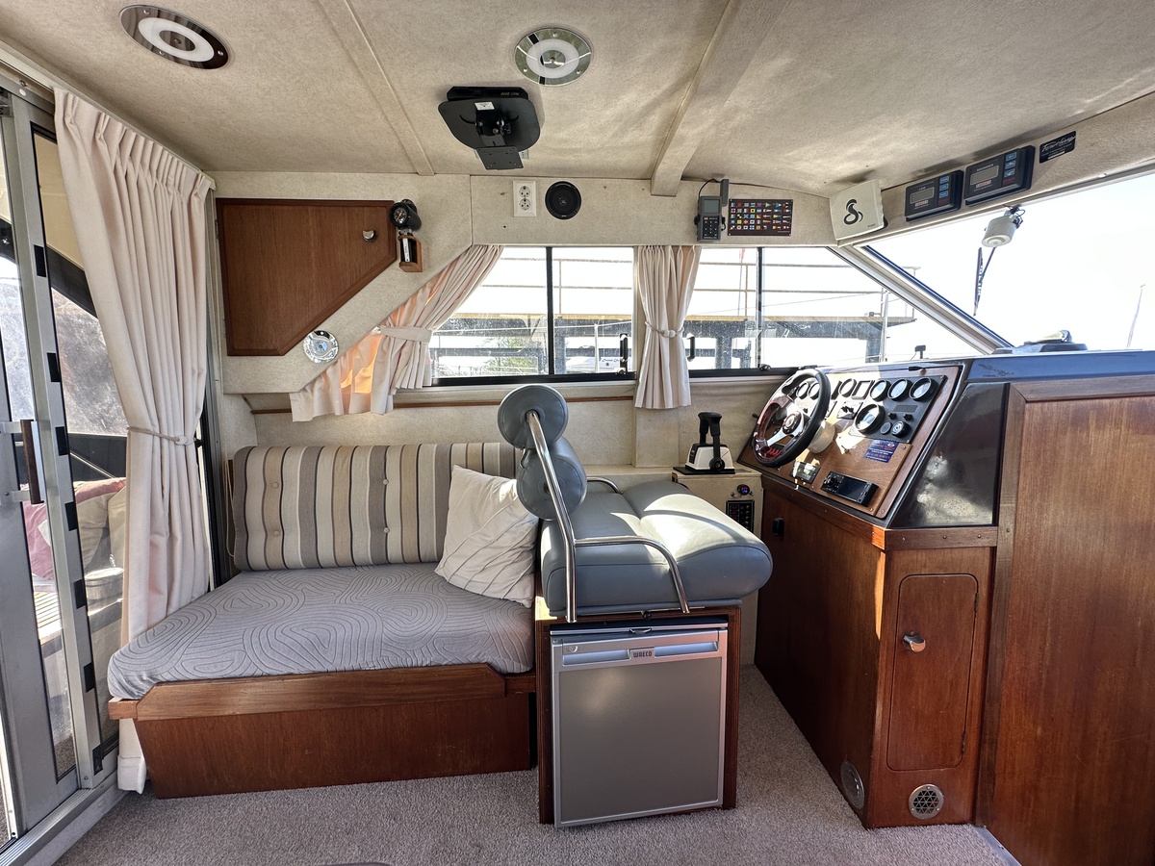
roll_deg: +0.3
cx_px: 578
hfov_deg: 102.1
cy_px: 433
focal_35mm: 14
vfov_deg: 85.7
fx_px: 467
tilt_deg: -5.3
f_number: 2.2
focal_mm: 2.22
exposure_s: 1/99
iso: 50
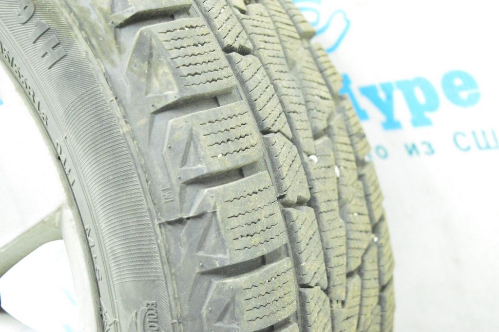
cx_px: 250
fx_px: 727
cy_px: 166
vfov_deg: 25.7
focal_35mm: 52
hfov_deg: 37.9
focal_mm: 35
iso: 6400
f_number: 4.5
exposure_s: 1/60
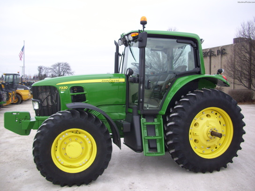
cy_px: 96
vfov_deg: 41.8
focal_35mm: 34
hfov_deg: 54.0
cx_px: 128
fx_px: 250
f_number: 2.9
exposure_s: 1/160
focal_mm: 5.7
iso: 80
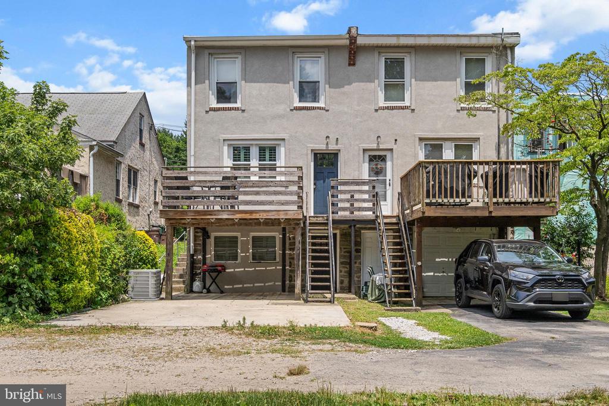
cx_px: 304
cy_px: 203
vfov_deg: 36.0
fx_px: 626
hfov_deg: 51.9
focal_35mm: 37
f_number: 8
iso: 250
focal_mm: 25
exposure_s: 1/1000
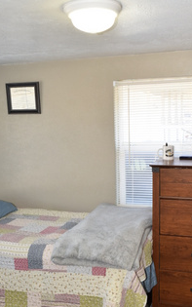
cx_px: 113
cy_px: 164
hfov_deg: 30.5
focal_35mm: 42
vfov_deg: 47.2
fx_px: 351
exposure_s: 1/125
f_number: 5.6
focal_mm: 18
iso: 800
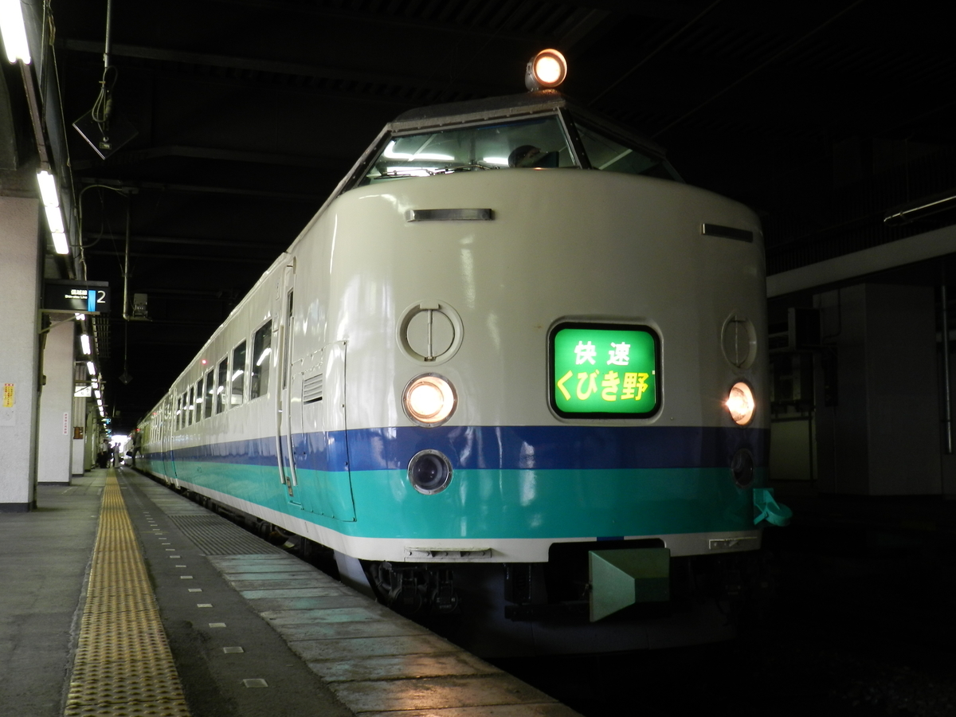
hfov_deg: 49.0
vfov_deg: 37.7
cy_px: 358
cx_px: 478
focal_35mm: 38
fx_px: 1049
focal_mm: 6.7
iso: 180
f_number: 4
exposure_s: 1/30
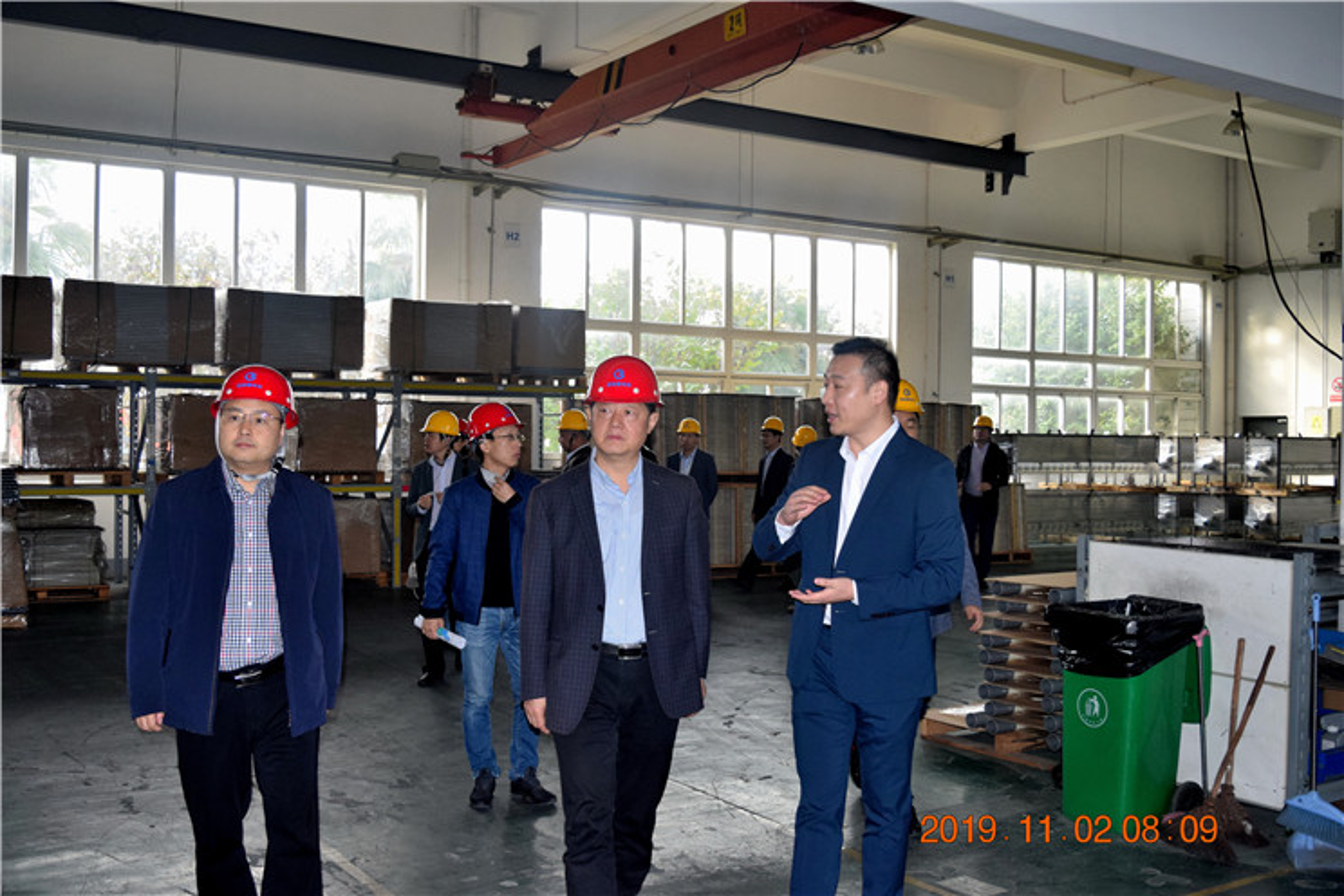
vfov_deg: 36.9
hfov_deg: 53.1
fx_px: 1344
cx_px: 672
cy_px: 448
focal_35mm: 36
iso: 800
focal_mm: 24
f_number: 5.6
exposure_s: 1/125
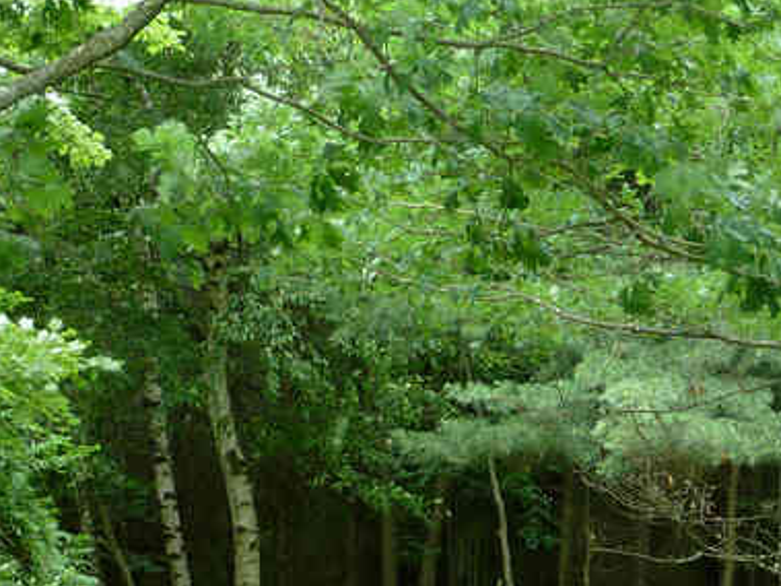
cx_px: 808
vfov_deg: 14.0
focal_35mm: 105
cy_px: 529
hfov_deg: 18.2
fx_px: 2368
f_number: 3.5
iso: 80
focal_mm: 5.7
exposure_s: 1/30
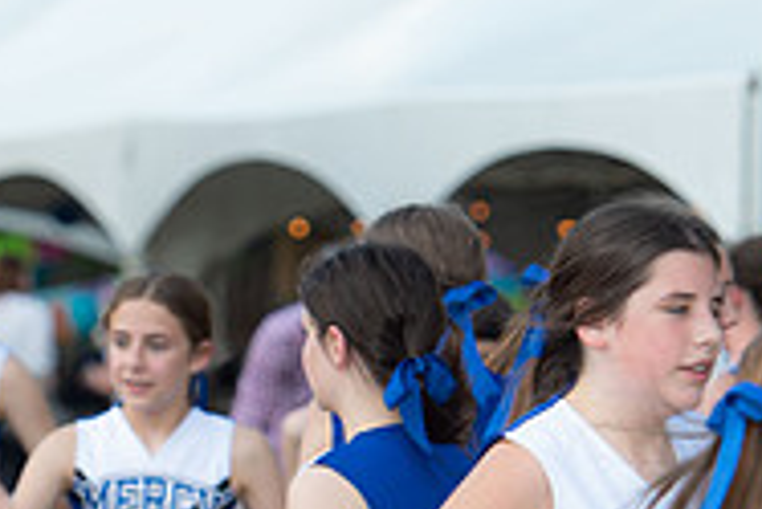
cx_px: 407
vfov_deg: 3.3
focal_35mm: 418
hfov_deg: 4.9
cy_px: 546
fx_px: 8854
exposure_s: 1/250
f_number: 4.5
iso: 100
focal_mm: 135
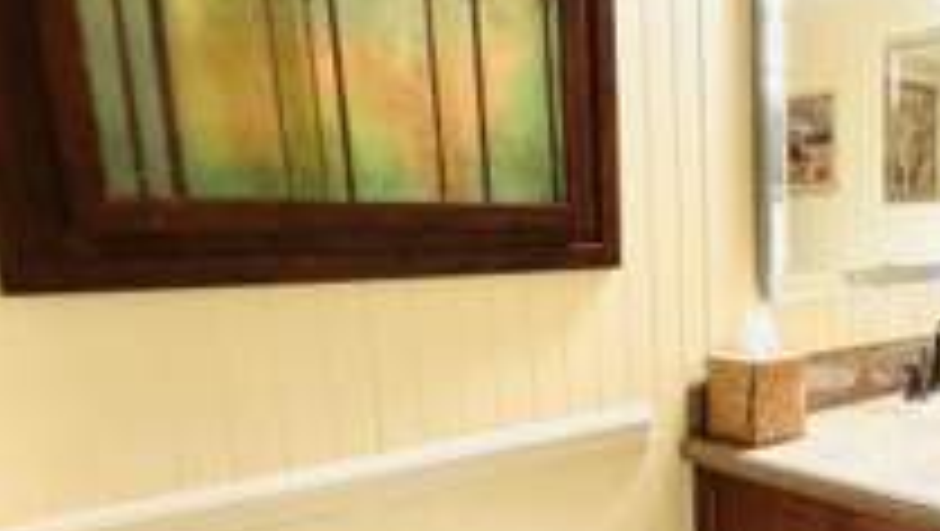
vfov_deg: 33.1
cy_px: 398
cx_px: 783
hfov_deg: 52.1
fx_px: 873
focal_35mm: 35
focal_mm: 2.22
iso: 320
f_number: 2.2
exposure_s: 1/60
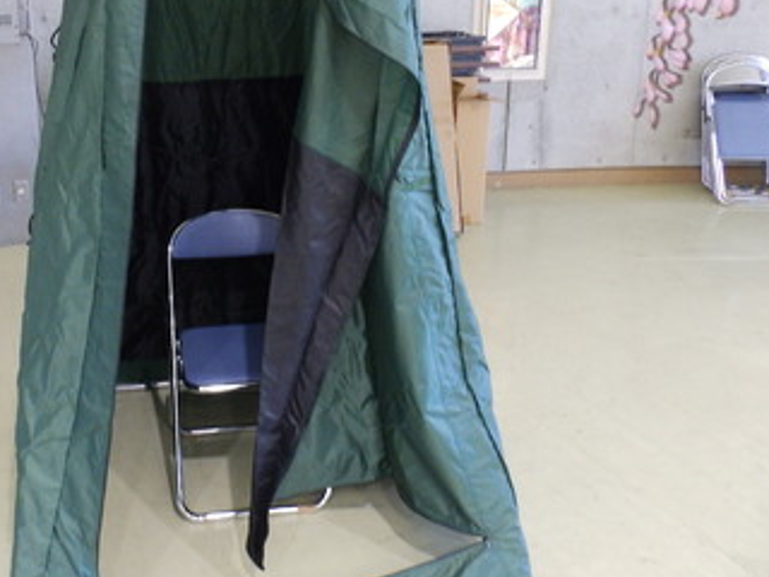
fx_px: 733
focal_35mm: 33
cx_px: 240
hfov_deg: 53.9
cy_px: 151
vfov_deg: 41.8
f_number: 3.4
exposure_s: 1/30
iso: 500
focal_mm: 4
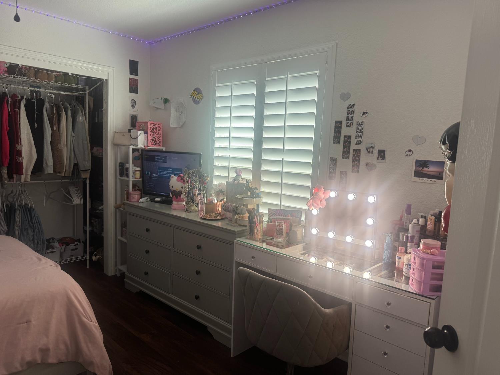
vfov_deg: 56.8
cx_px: 250
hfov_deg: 71.6
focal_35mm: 24
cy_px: 188
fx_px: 347
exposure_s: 1/80
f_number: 1.78
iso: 100
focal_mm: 6.76
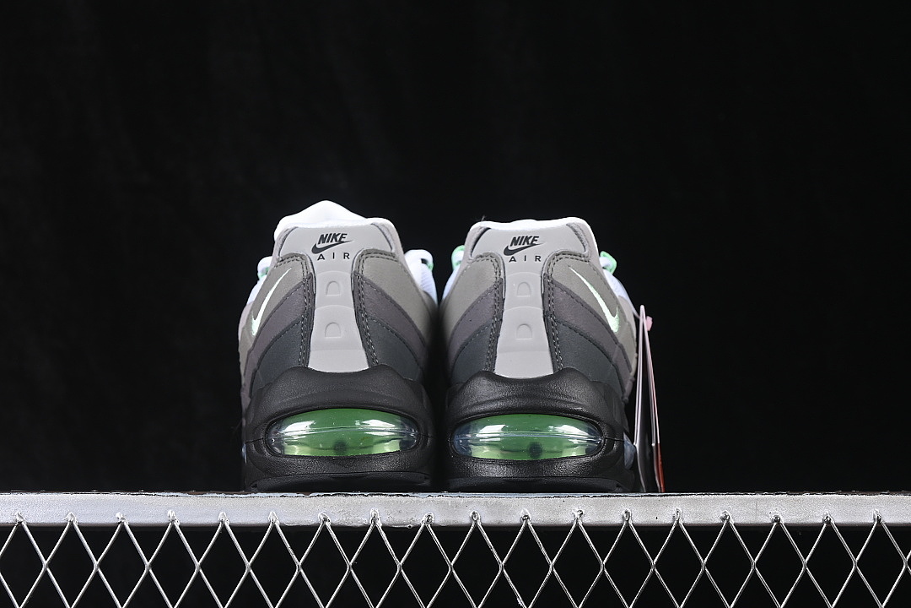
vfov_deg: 18.2
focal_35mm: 75
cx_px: 456
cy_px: 304
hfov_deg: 27.0
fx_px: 1898
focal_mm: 50
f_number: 6.3
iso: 160
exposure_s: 1/60
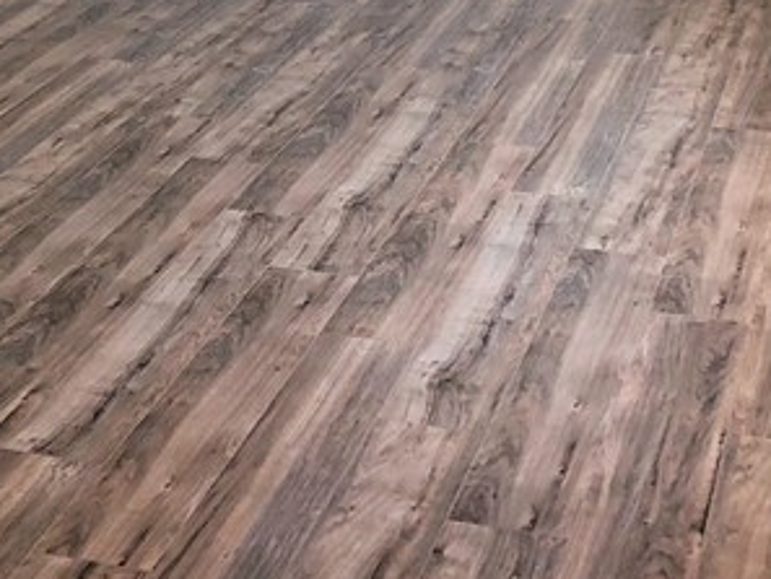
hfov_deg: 19.3
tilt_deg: -4.9
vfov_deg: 13.9
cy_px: -286
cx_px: 93
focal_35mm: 100
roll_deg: +0.6
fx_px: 2228
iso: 32
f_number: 1.8
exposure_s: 1/30
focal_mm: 3.99
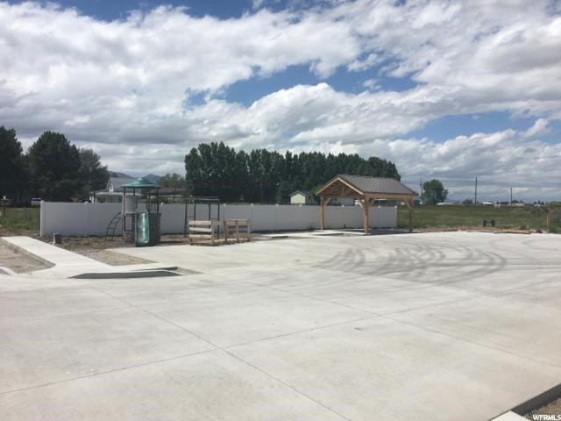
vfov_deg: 48.2
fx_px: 470
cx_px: 280
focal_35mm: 29
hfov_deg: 61.7
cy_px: 210
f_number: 2.2
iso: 25
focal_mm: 4.15
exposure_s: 1/3663
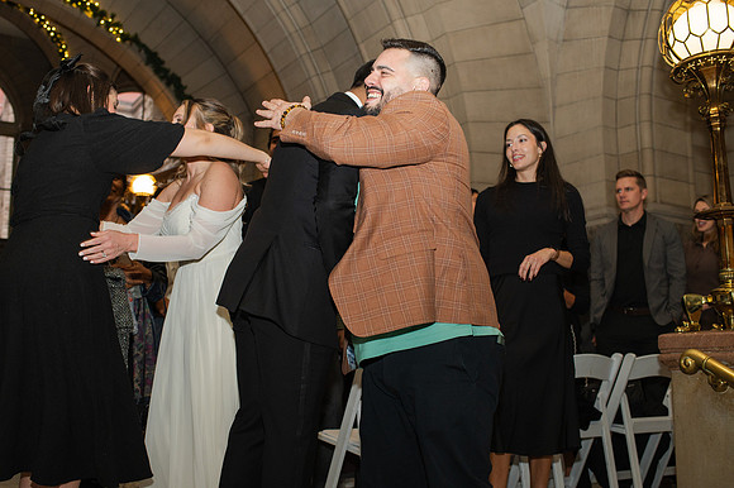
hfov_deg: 51.2
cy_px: 262
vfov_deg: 35.4
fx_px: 766
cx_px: 340
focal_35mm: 38
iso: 1000
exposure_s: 1/200
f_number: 3.5
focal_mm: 35
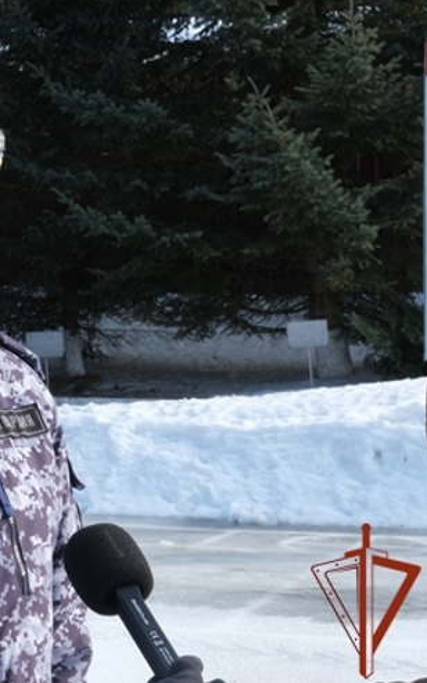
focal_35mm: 96
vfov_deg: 21.6
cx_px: -69
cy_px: 339
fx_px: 1788
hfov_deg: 13.3
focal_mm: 41.1
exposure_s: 1/58
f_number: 22
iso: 800
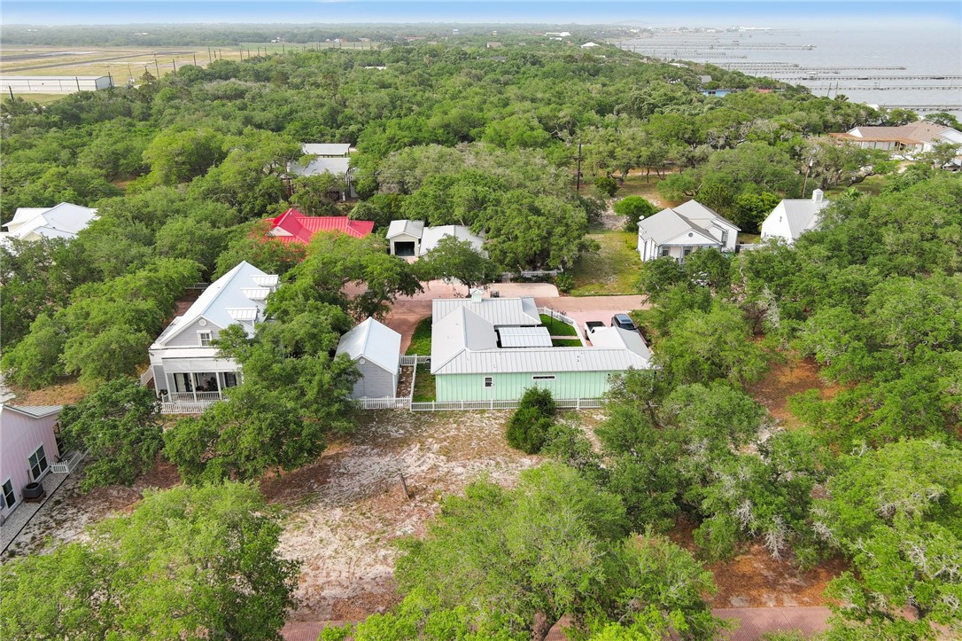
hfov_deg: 63.7
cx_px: 481
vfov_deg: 44.9
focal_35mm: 29
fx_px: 775
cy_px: 320
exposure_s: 1/30
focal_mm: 10.57
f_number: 2.8
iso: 100
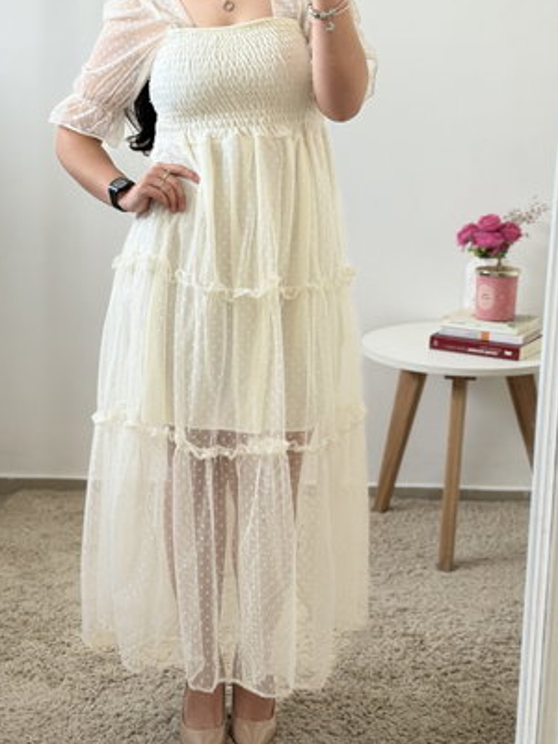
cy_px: 276
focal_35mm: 64
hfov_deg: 22.9
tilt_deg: -23.3
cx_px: 201
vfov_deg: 30.1
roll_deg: +0.5
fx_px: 1376
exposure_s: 1/115
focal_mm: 6.76
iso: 100
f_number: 1.78
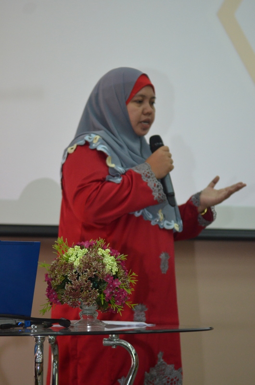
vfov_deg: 24.7
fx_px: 880
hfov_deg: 16.5
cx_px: 128
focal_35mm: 82
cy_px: 192
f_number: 2.8
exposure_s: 1/250
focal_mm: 55
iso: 2000
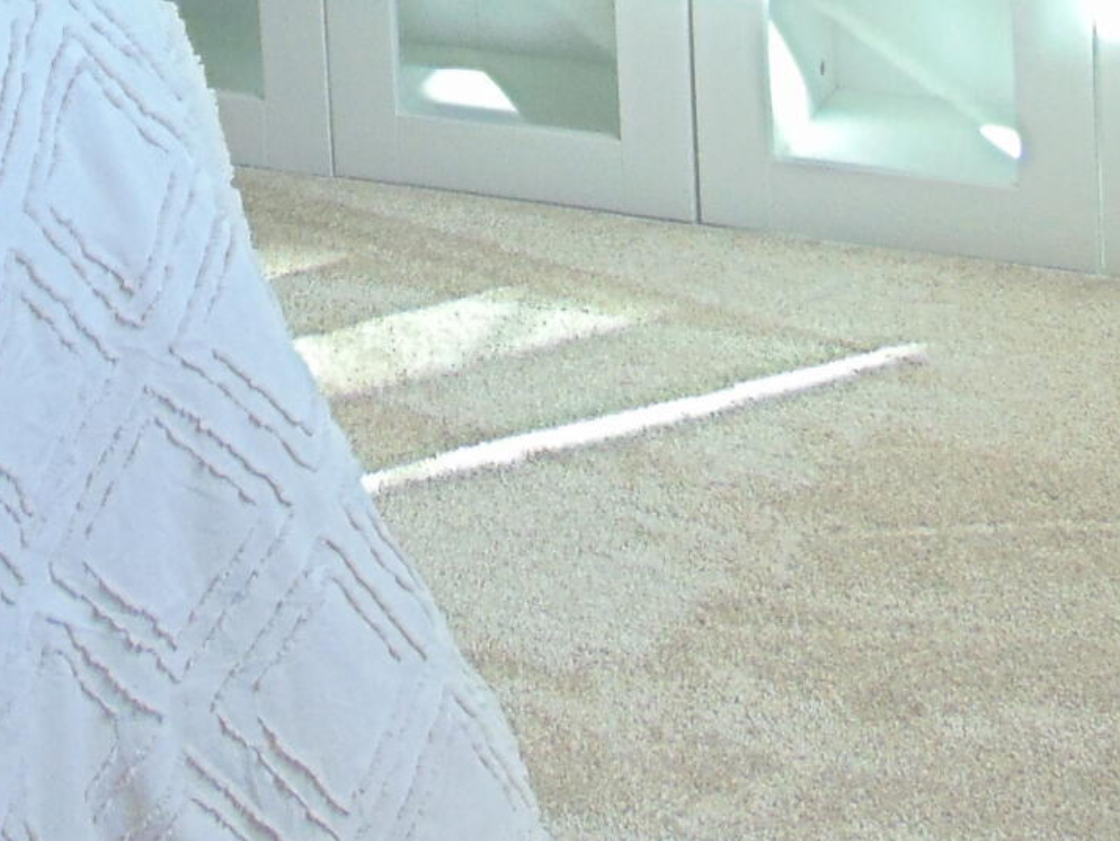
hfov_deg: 18.6
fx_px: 3398
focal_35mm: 105
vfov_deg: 12.3
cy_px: -896
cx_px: 301
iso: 80
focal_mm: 4.5
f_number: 3
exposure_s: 1/30
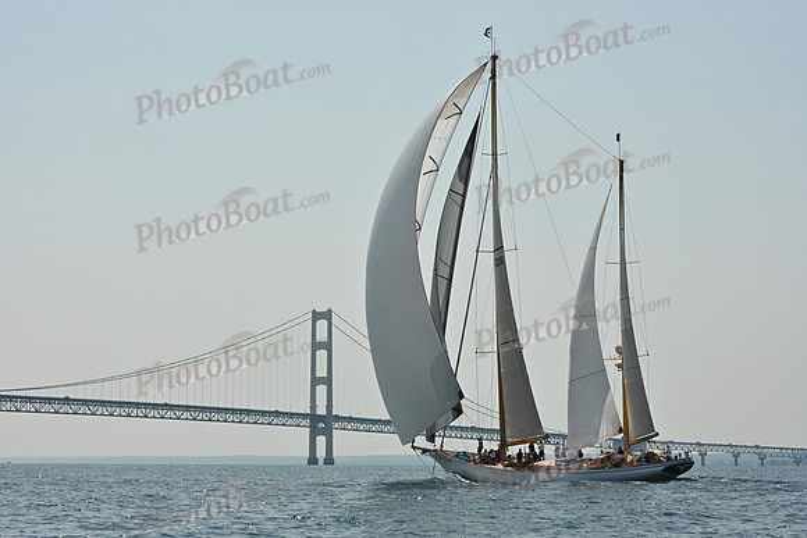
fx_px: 1906
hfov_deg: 23.9
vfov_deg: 16.1
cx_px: 404
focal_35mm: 85
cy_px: 269
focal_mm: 85
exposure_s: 1/1250
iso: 320
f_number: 13
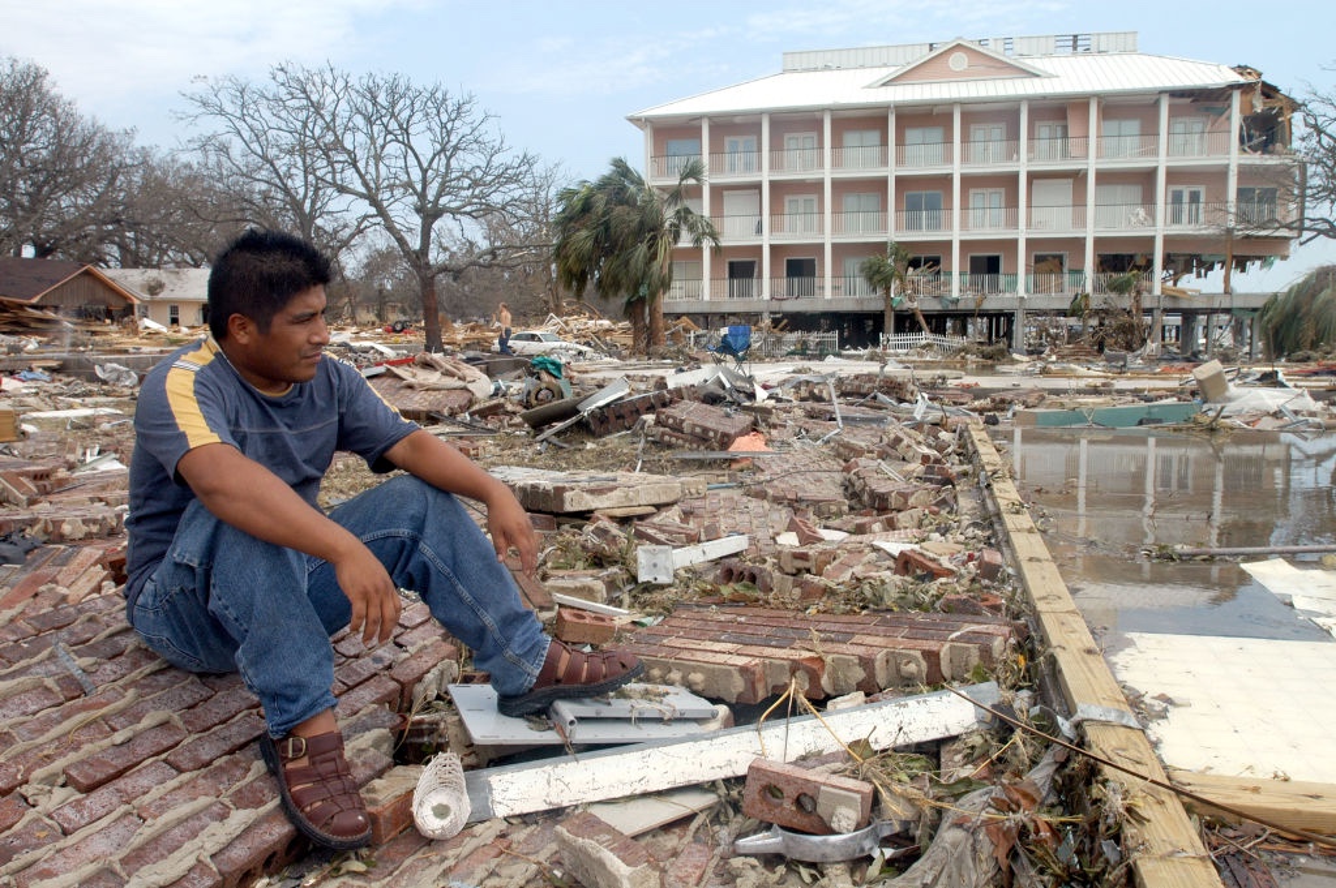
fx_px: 946
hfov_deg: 70.5
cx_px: 668
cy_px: 444
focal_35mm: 26
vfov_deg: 50.3
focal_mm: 17
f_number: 9
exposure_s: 1/250
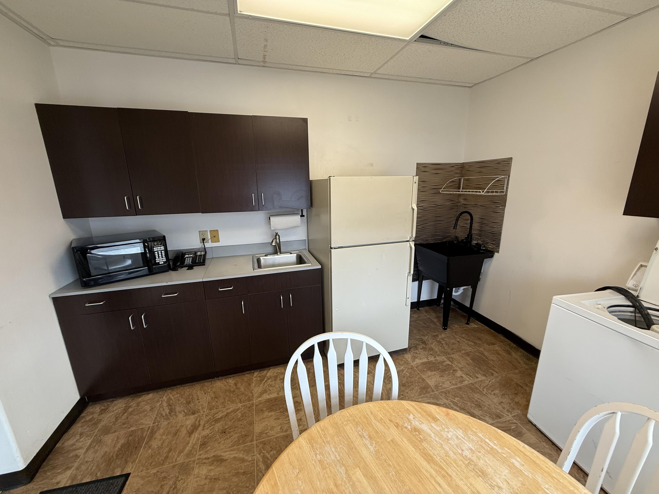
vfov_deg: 85.7
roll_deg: +1.4
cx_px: 330
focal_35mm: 14
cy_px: 247
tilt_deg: -13.2
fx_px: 267
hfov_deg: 102.1
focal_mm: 2.22
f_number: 2.2
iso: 160
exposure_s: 1/120
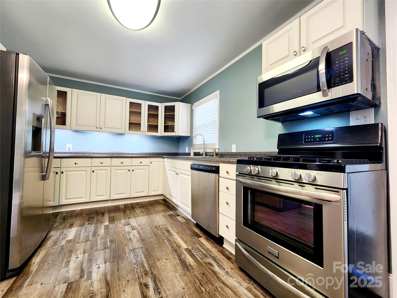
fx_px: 149
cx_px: 198
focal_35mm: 13
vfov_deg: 89.9
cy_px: 149
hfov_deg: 106.2
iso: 320
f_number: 2.2
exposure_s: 1/40
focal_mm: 2.2
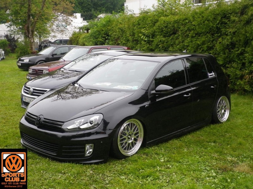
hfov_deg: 40.4
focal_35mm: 47
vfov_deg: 30.9
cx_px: 126
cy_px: 94
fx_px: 344
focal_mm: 8.5
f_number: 4.6
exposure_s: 1/100
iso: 125
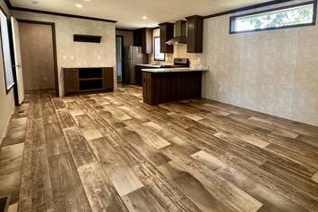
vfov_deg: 58.7
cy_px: 79
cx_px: 188
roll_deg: -0.9
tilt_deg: -5.9
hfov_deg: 80.4
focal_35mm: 21
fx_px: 186
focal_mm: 2.22
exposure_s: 1/60
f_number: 2.2
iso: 250
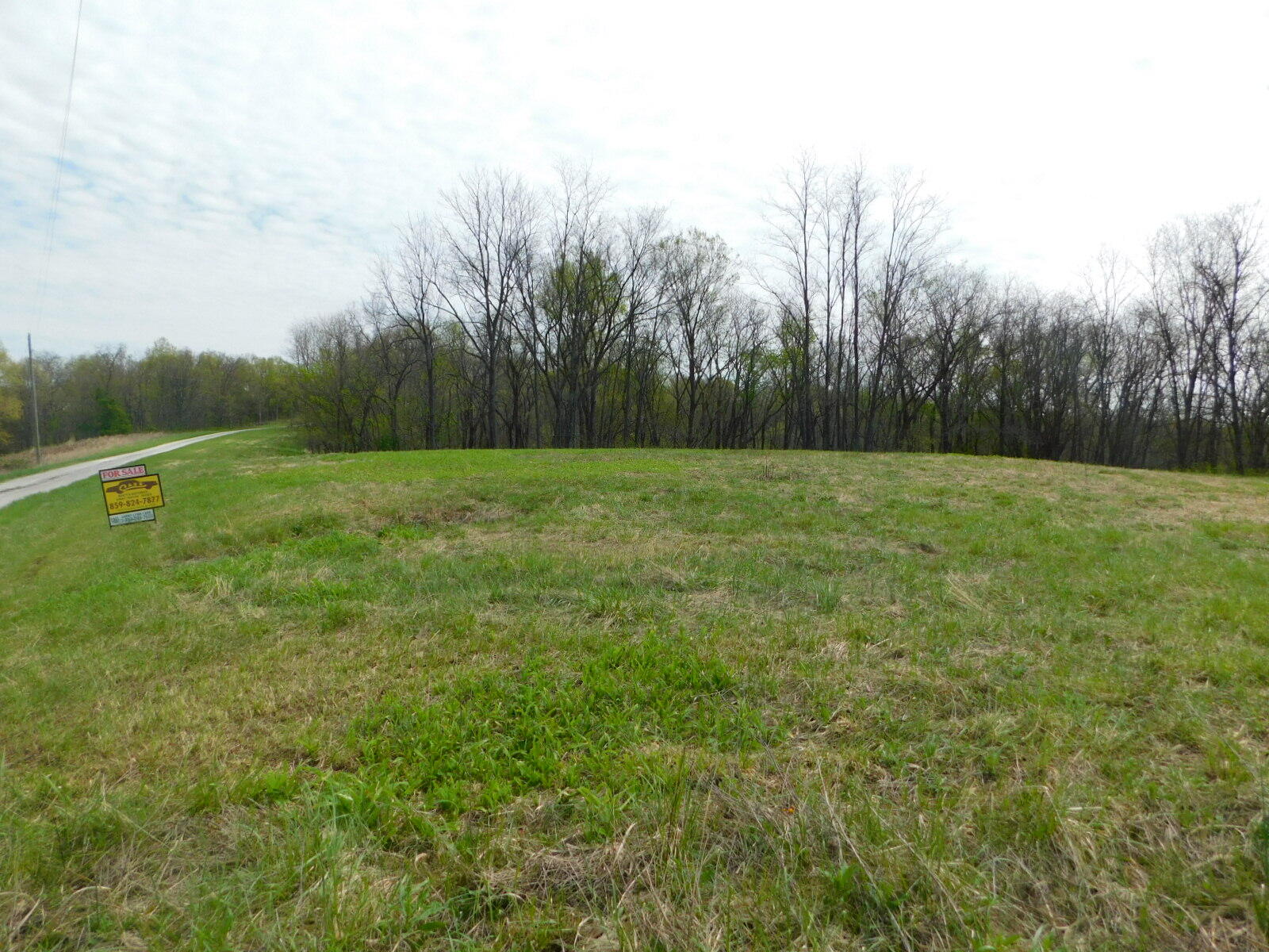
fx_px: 843
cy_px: 476
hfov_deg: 73.9
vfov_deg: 58.9
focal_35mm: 23
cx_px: 634
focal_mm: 4
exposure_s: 1/400
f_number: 6
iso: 125
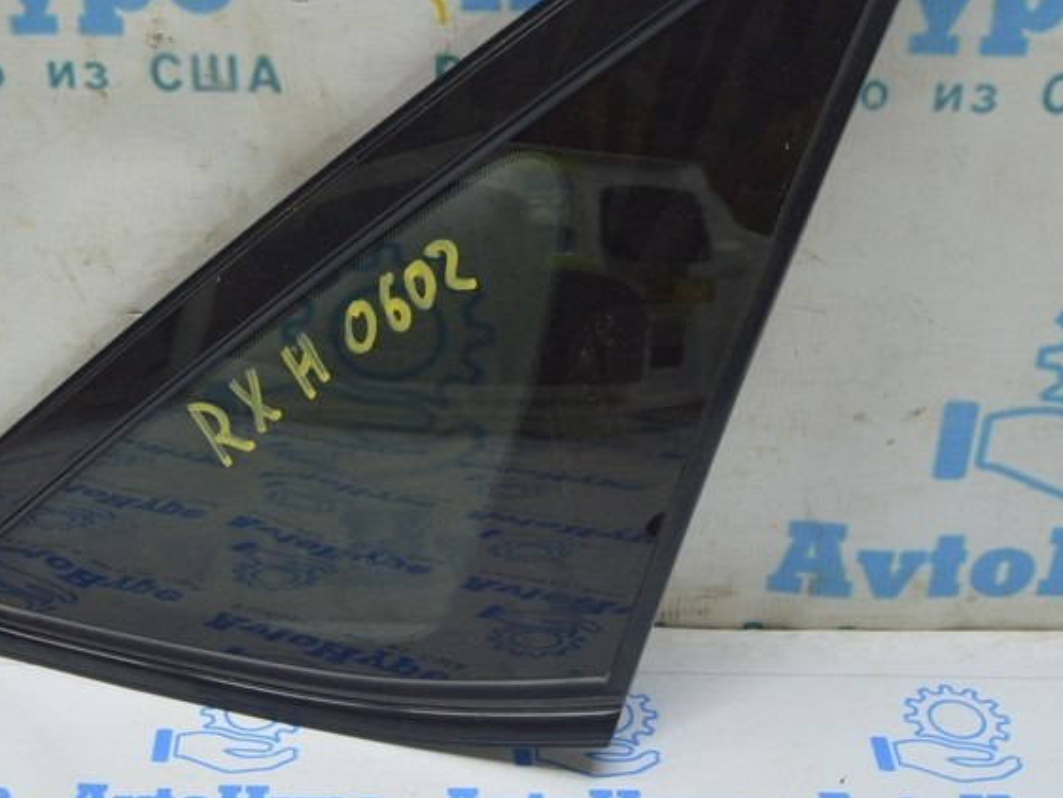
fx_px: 1935
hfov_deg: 30.5
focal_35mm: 63
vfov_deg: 23.2
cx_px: 369
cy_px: 279
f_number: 5.6
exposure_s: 1/20
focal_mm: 24
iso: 400
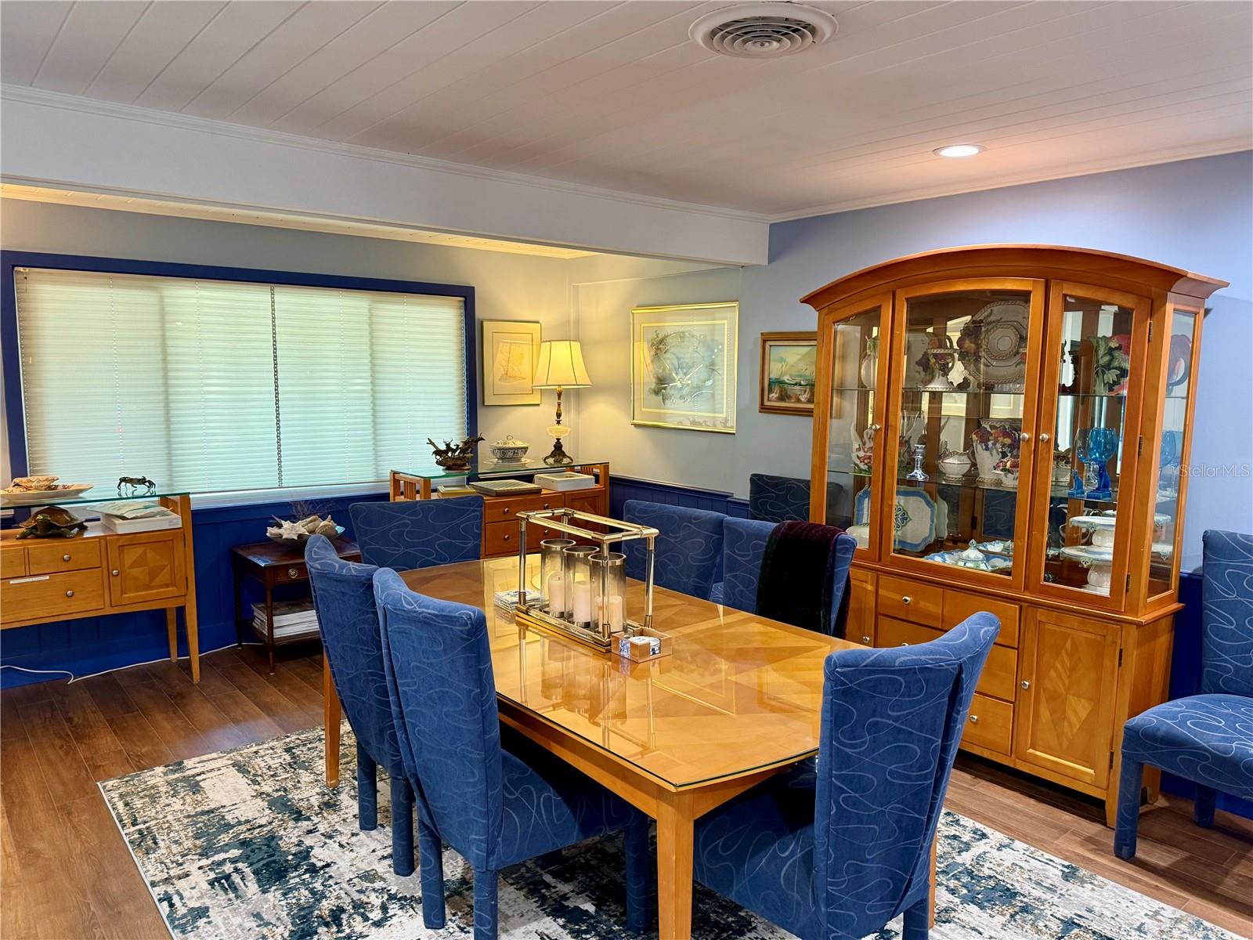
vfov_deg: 56.8
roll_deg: -0.4
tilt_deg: -7.4
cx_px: 626
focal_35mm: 24
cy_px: 470
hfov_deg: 71.6
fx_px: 869
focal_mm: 6.76
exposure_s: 1/60
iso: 250
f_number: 1.78
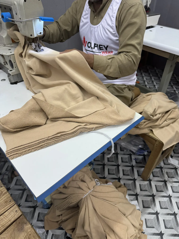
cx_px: 90
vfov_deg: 71.6
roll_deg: -1.3
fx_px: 165
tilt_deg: -40.7
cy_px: 120
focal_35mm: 24
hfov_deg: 56.8
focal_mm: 6.86
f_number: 1.78
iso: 50
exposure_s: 1/114
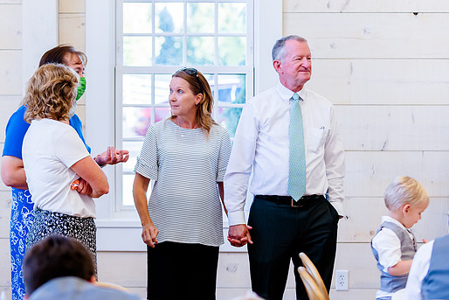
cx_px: 155
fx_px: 1634
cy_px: 125
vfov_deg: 10.5
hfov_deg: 15.6
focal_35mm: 131
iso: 640
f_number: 2.8
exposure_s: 1/250
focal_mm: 86
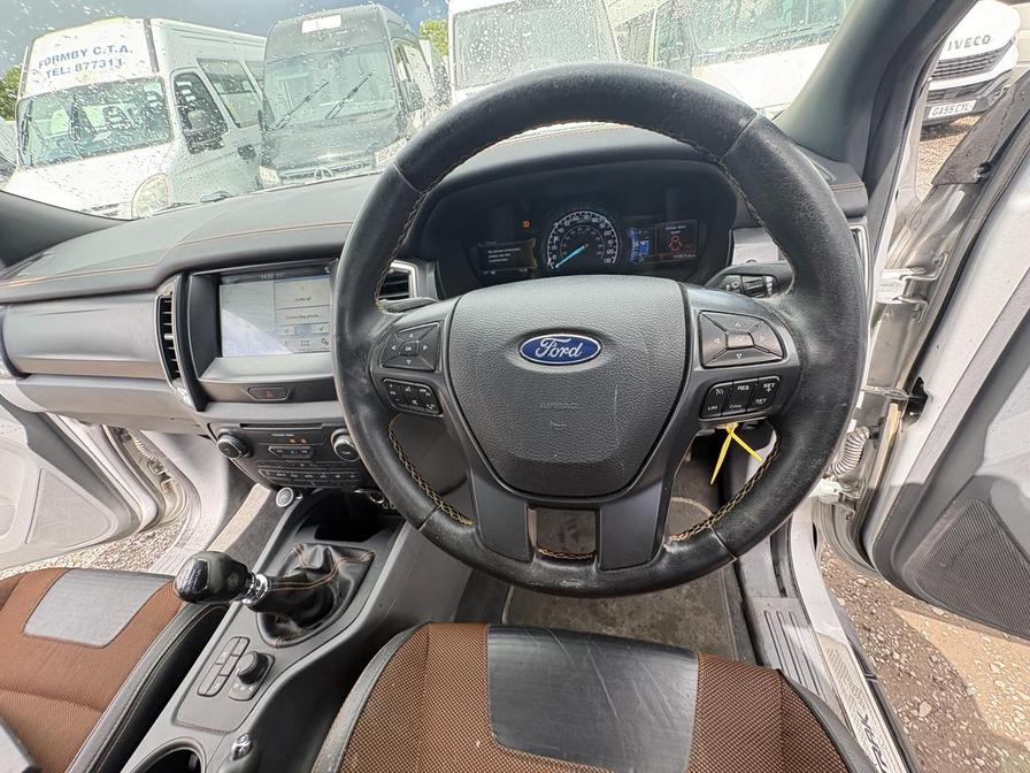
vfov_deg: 85.7
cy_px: 386
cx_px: 515
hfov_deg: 102.1
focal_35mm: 14
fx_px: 417
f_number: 2.2
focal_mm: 2.22
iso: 125
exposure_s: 1/139
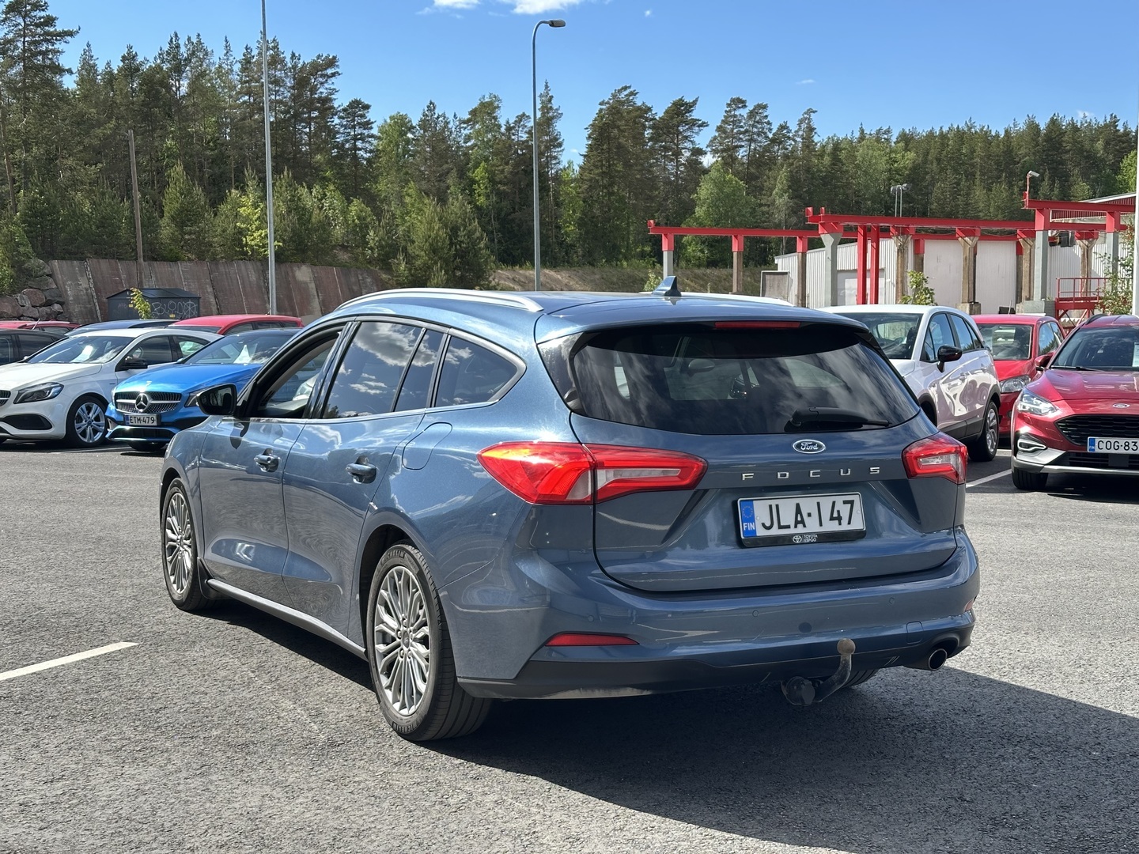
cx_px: 570
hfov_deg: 39.7
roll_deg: +1.2
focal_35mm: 48
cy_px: 427
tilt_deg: -4.0
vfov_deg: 30.3
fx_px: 1579
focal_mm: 6.86
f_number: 1.78
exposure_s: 1/990
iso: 64
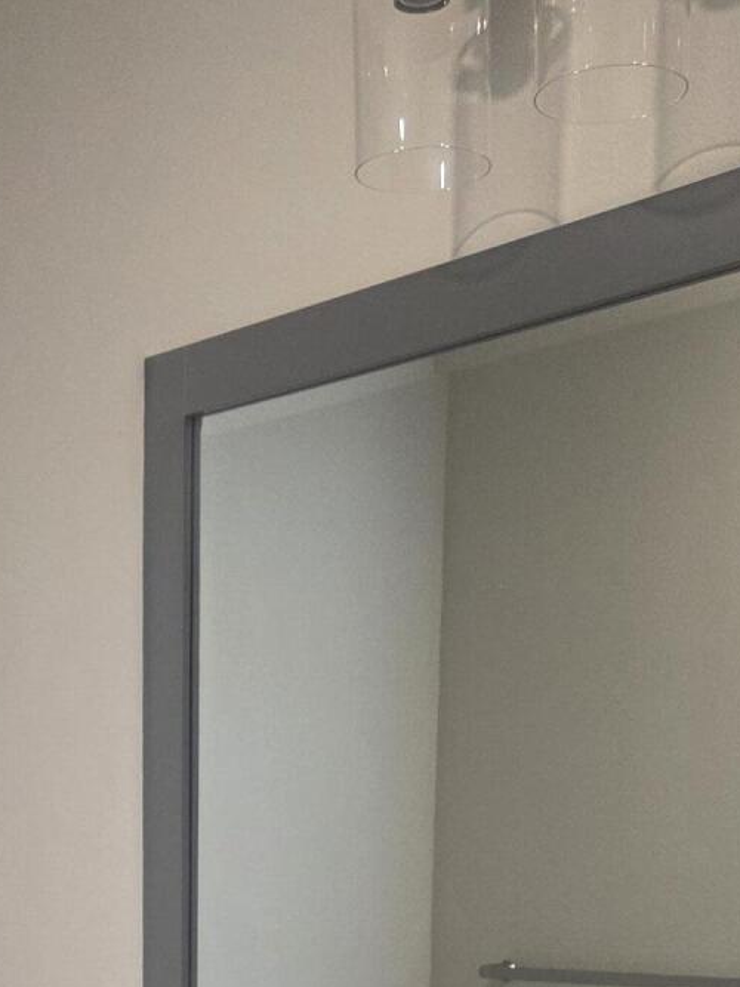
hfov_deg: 21.2
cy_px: 1218
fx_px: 1967
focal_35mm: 69
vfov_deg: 25.1
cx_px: 260
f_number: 1.8
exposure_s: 1/120
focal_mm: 5.4
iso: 250
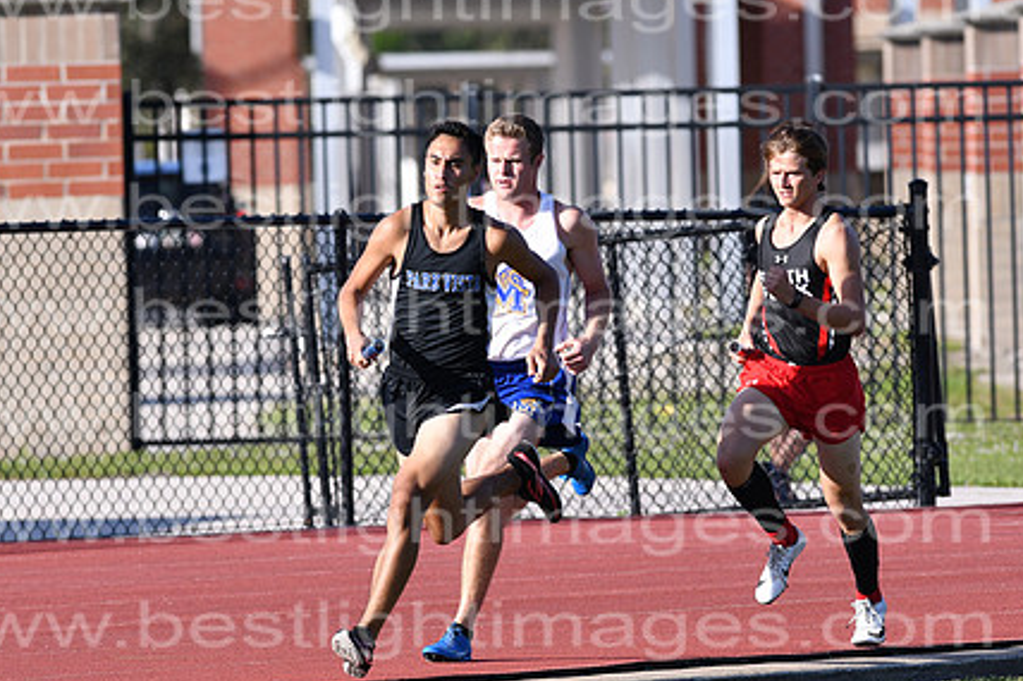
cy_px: 369
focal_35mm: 610
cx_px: 449
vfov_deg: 2.3
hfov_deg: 3.4
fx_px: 17327
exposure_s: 1/1600
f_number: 5.6
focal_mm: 300
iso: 320
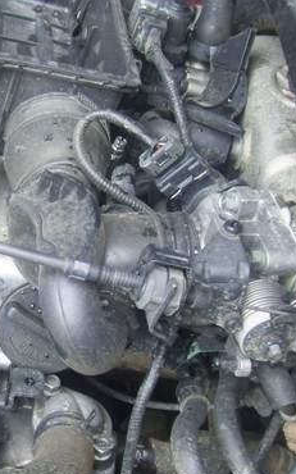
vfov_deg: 30.9
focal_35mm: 66
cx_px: -28
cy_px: 306
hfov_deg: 18.9
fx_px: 853
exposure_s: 1/60
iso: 80
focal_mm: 6
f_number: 2.7
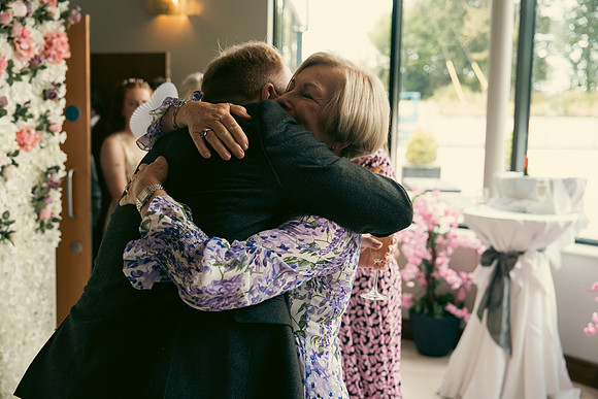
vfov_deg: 31.9
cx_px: 299
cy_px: 200
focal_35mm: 42
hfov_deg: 46.4
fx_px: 698
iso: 400
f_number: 3.5
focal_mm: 42
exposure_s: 1/160
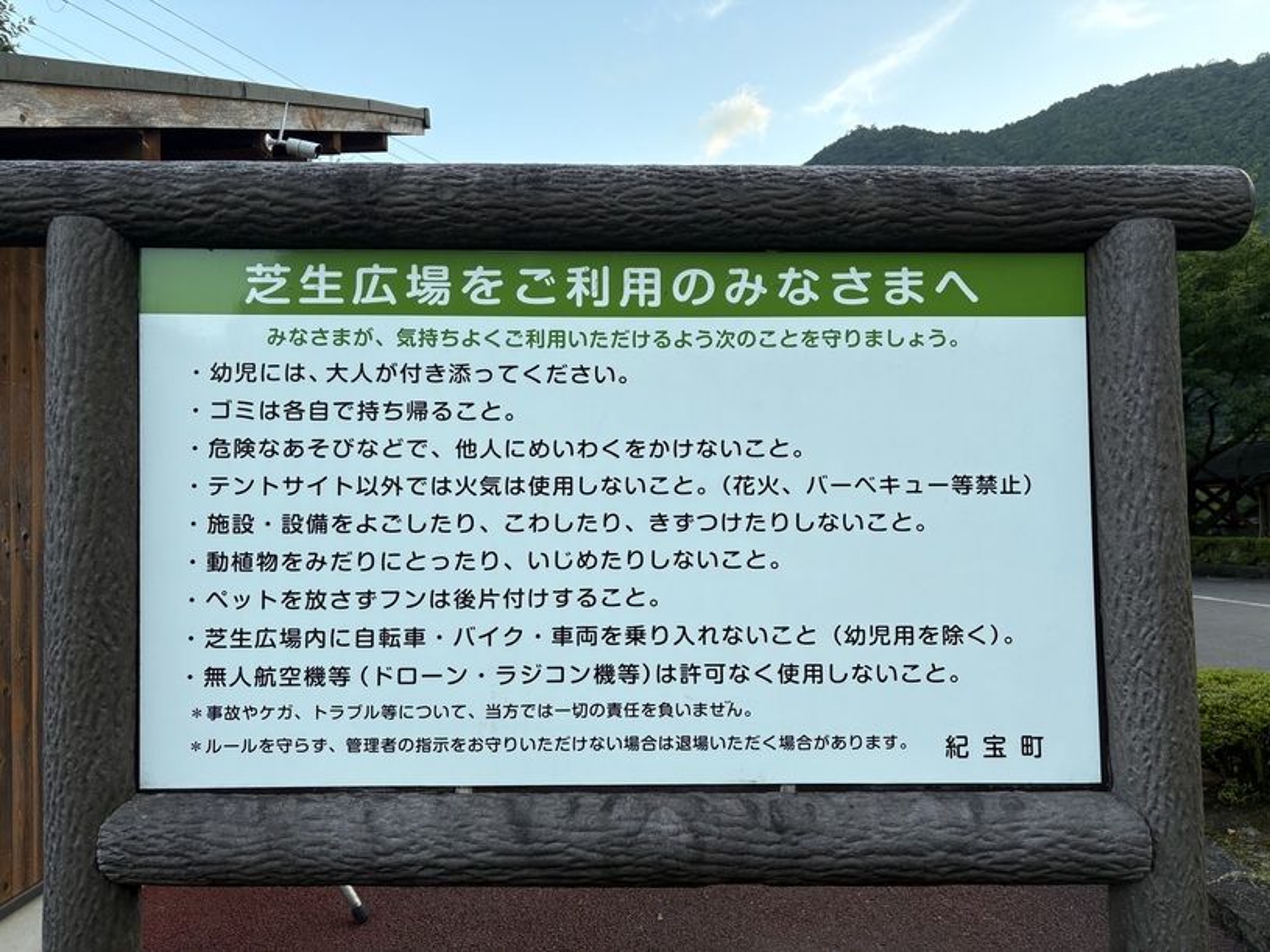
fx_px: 954
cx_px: 635
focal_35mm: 26
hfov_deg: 67.3
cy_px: 476
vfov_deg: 53.1
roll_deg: +0.4
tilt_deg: +2.4
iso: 64
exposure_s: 1/357
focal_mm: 5.96
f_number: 1.6
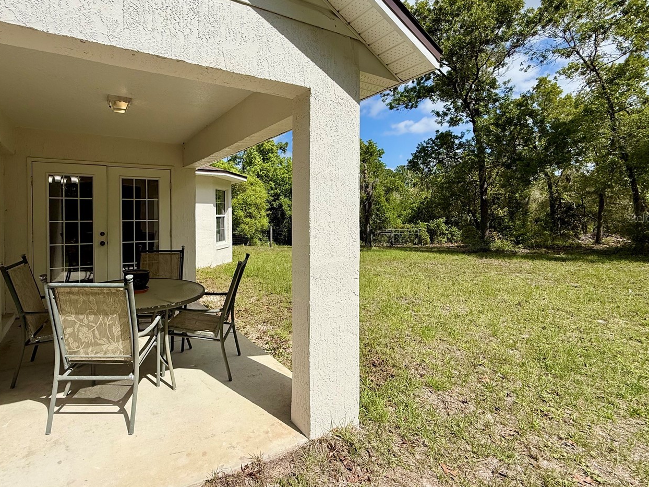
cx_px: 260
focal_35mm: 18
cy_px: 218
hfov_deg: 86.7
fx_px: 337
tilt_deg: -0.8
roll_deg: -0.3
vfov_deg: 71.4
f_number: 2.2
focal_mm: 2.22
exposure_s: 1/2506
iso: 50
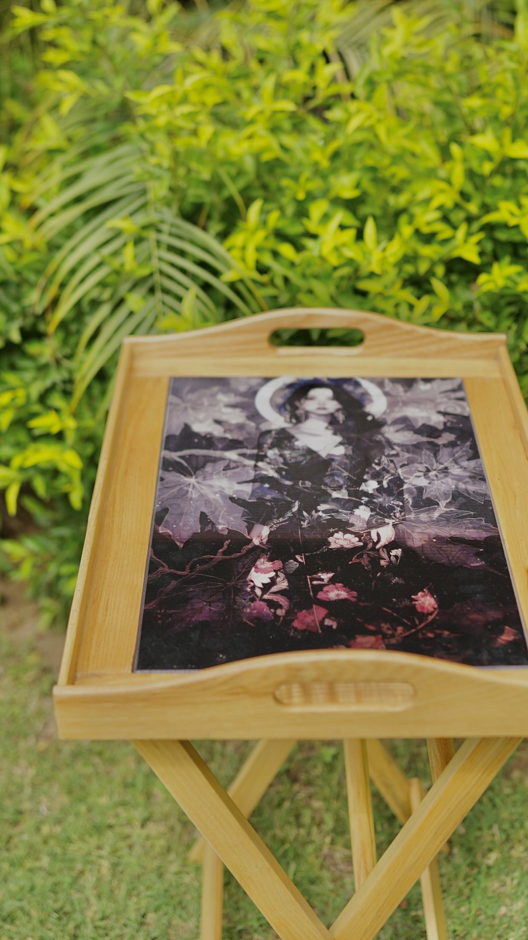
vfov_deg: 37.8
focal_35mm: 55
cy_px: 474
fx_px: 1369
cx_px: 316
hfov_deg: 21.8
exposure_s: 1/160
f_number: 2
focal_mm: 35
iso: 200
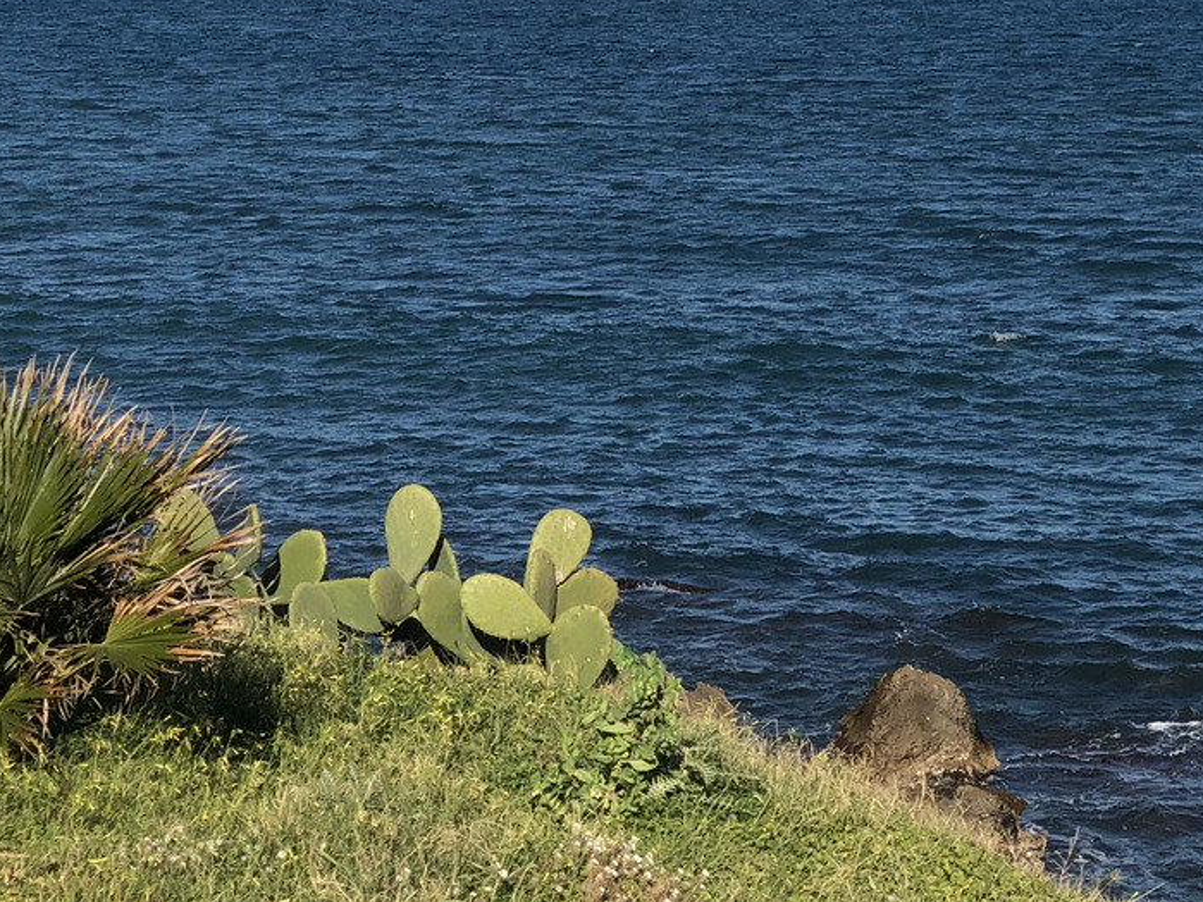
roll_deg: +0.5
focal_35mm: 119
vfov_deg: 12.2
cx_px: 809
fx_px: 4135
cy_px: -91
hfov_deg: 16.5
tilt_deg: +0.3
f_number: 2.4
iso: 16
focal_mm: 6
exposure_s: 1/1675
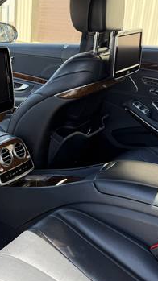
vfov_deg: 42.6
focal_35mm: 48
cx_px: 28
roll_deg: -1.2
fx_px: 358
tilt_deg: -23.3
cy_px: 174
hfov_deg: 24.4
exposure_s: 1/271
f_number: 1.78
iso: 80
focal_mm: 6.76
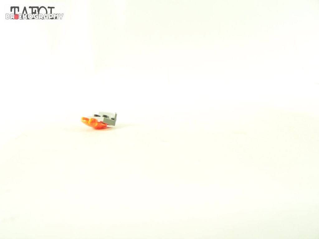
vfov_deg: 37.7
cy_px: 120
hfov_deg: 49.0
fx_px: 350
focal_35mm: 38
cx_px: 160
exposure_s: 1/60
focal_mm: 6.3
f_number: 3.2
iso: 400
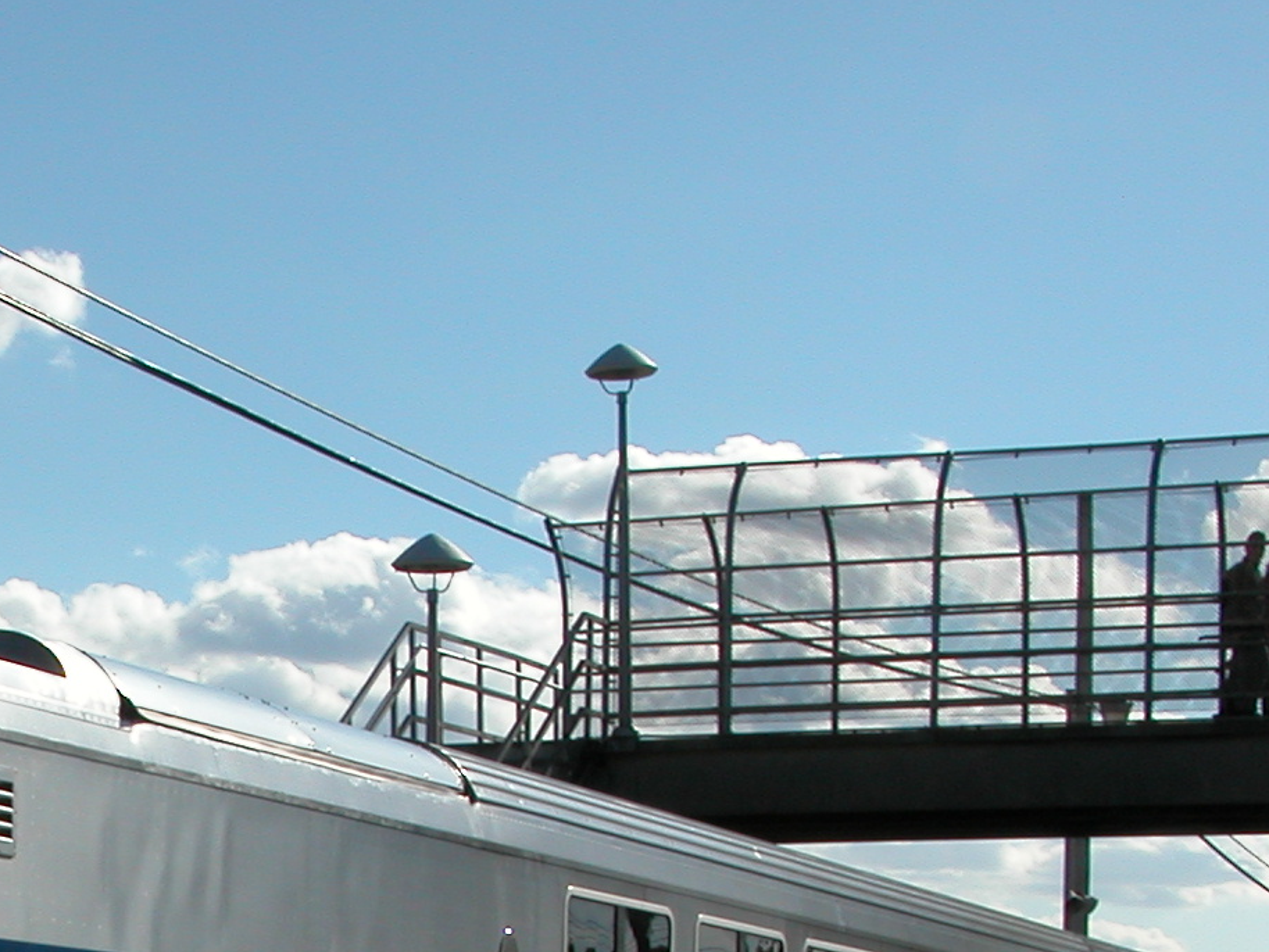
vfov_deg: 14.6
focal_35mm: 98
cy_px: 1141
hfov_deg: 19.3
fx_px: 3594
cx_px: -96
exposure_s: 1/401
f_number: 8
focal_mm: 8.9
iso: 100
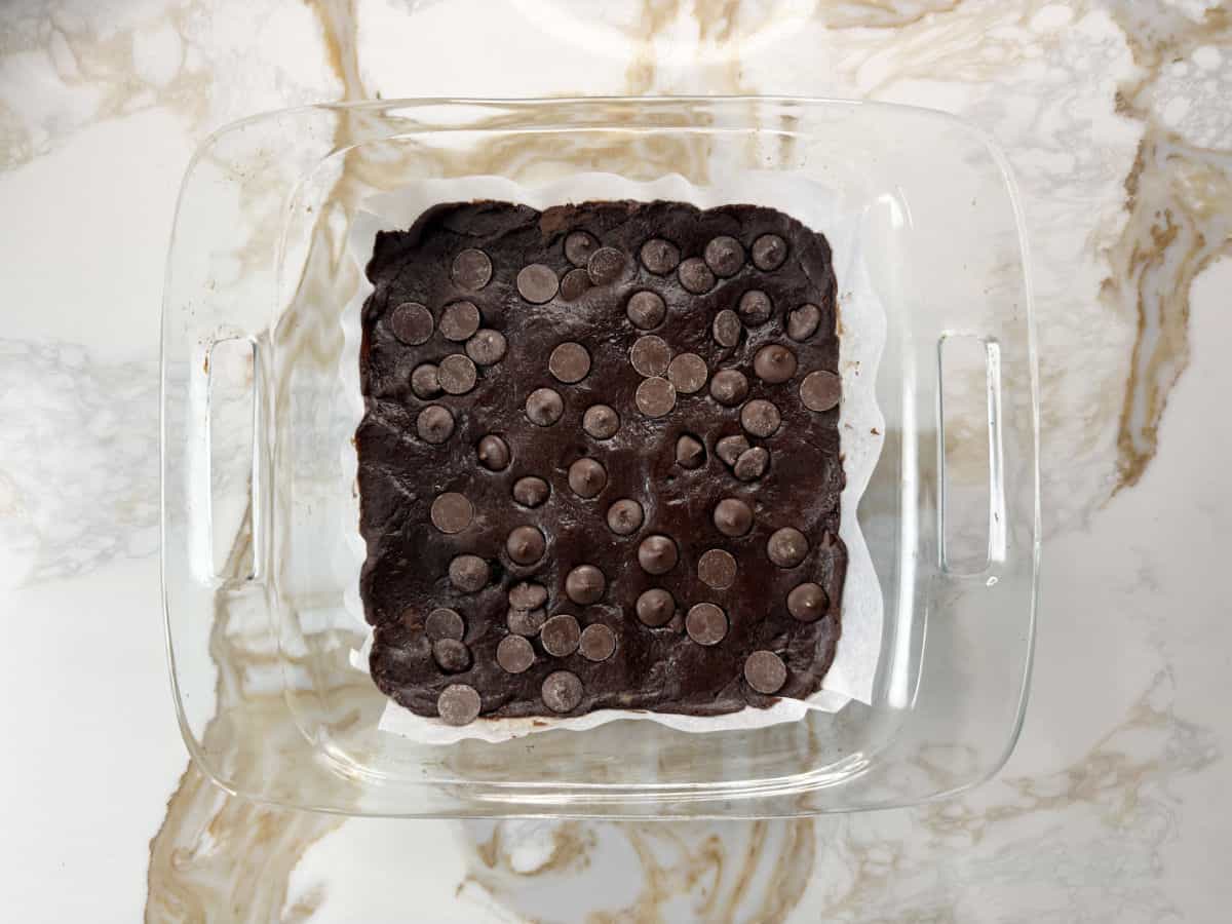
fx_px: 854
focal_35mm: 24
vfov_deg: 56.8
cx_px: 616
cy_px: 462
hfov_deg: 71.6
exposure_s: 1/100
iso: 125
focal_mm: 6.8
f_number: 1.8
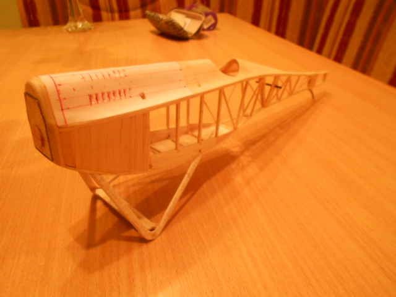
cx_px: 198
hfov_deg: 67.3
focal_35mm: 26
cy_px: 148
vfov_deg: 53.1
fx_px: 297
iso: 400
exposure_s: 1/8
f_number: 3.2
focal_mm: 4.6
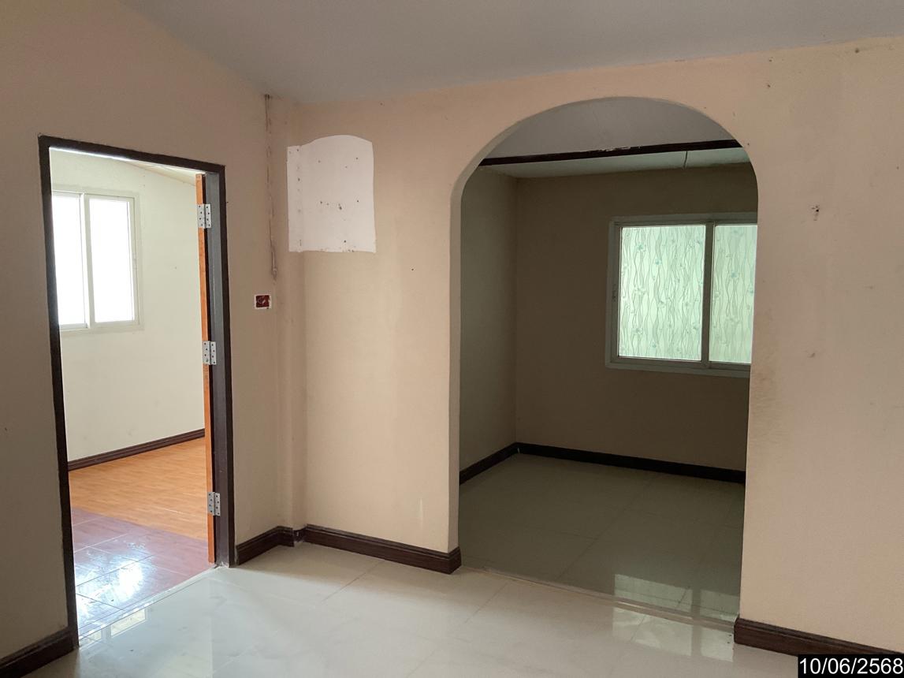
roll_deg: -0.3
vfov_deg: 48.2
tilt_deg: -5.3
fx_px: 757
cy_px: 339
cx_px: 452
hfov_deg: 61.7
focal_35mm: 29
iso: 125
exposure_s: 1/60
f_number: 1.8
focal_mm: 3
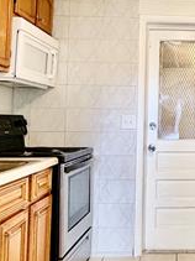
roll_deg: -1.1
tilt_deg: +4.3
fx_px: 383
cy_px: 95
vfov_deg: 37.2
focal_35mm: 51
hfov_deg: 26.8
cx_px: 199
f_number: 2.2
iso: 250
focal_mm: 2.22
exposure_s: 1/60
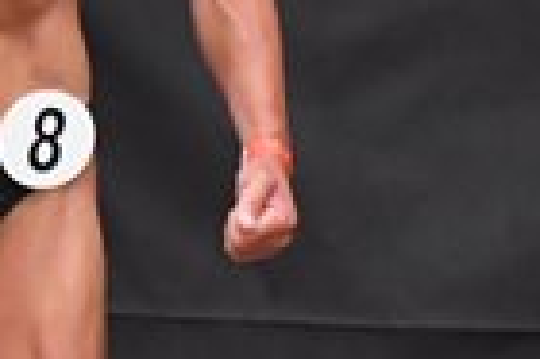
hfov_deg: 1.7
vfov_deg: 1.1
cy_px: 224
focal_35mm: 1245
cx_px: 997
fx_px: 18653
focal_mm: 150
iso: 5000
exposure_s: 1/400
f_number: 5.6
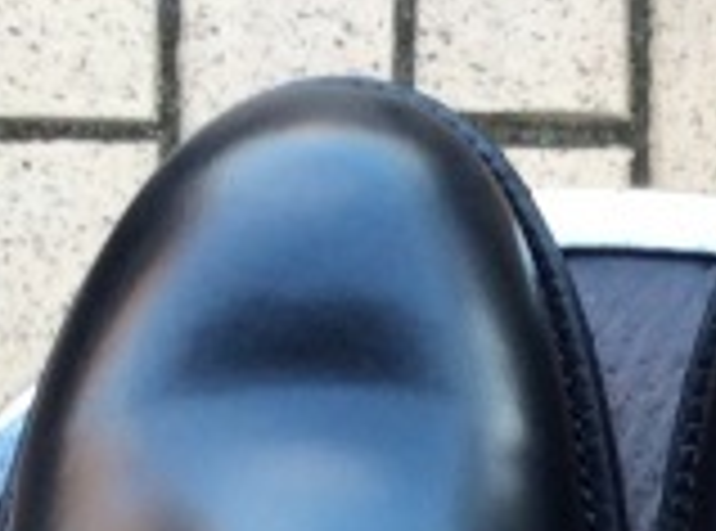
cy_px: 1071
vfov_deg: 9.7
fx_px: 2905
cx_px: 698
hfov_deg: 13.9
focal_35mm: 141
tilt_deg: -89.0
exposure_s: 1/40
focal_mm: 3.3
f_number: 2.4
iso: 40
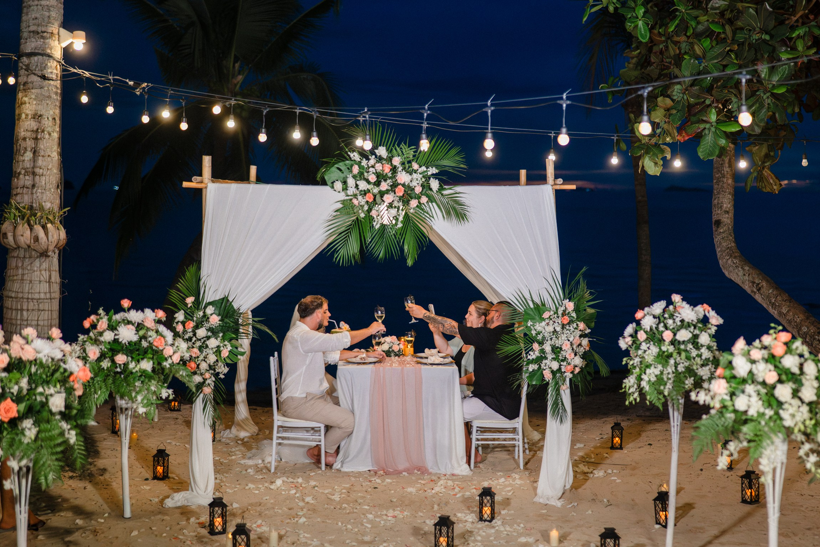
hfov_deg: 35.8
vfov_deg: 24.3
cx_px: 446
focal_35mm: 56
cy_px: 261
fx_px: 1267
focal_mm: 50
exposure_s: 1/400
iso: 6400
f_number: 2
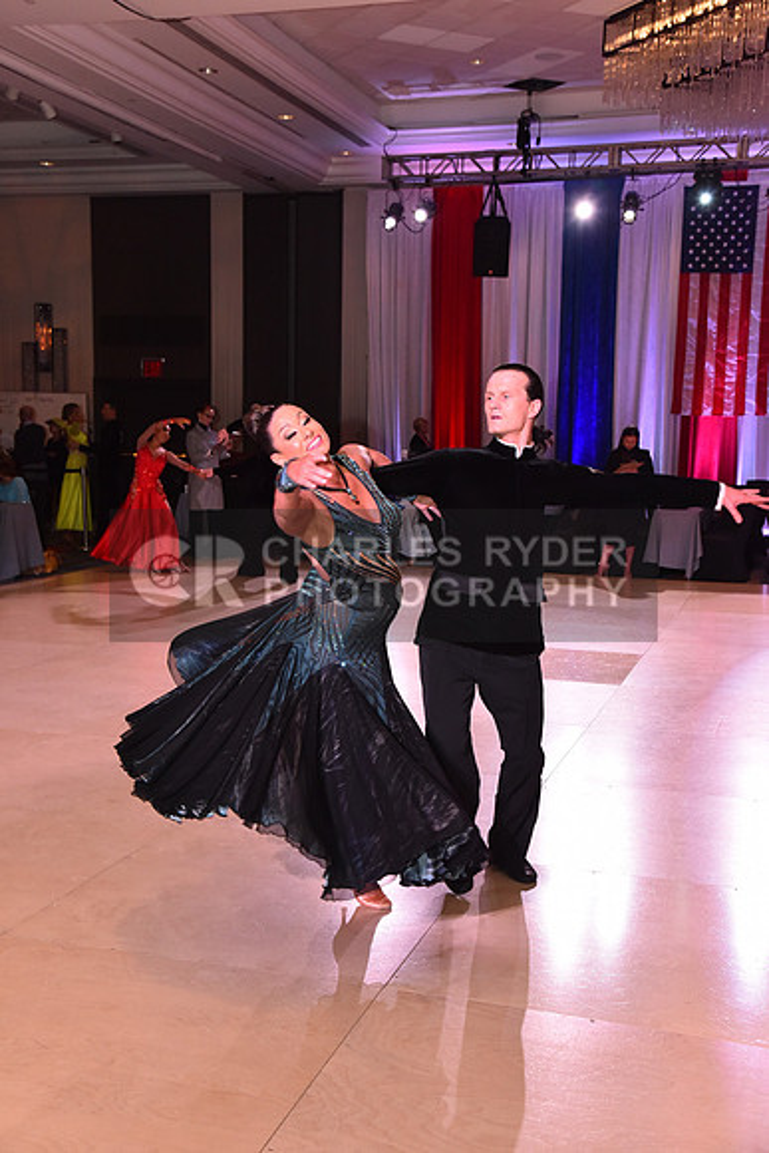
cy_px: 576
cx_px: 384
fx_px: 1409
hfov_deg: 30.5
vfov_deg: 44.5
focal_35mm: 44
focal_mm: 44
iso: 2500
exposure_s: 1/320
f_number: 6.3
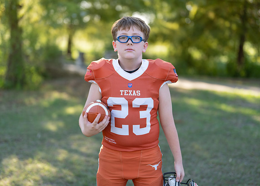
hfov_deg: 33.8
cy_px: 85
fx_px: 428
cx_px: 125
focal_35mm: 58
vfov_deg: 24.5
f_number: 1.2
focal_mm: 50
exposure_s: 1/1250
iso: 100
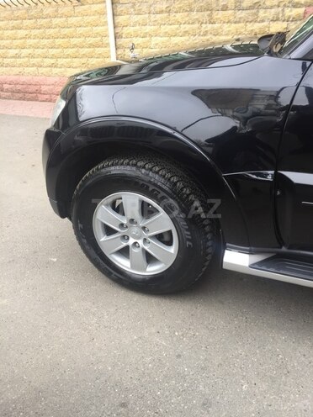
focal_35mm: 29
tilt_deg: -27.7
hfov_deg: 48.2
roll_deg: +1.6
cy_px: 208
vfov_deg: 61.7
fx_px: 350
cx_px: 156
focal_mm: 4.15
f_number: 2.2
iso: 32
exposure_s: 1/100
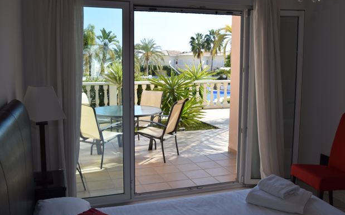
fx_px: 344
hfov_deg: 53.3
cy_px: 96
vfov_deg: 34.8
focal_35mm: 37
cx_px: 179
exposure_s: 1/250
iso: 200
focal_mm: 21
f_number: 8
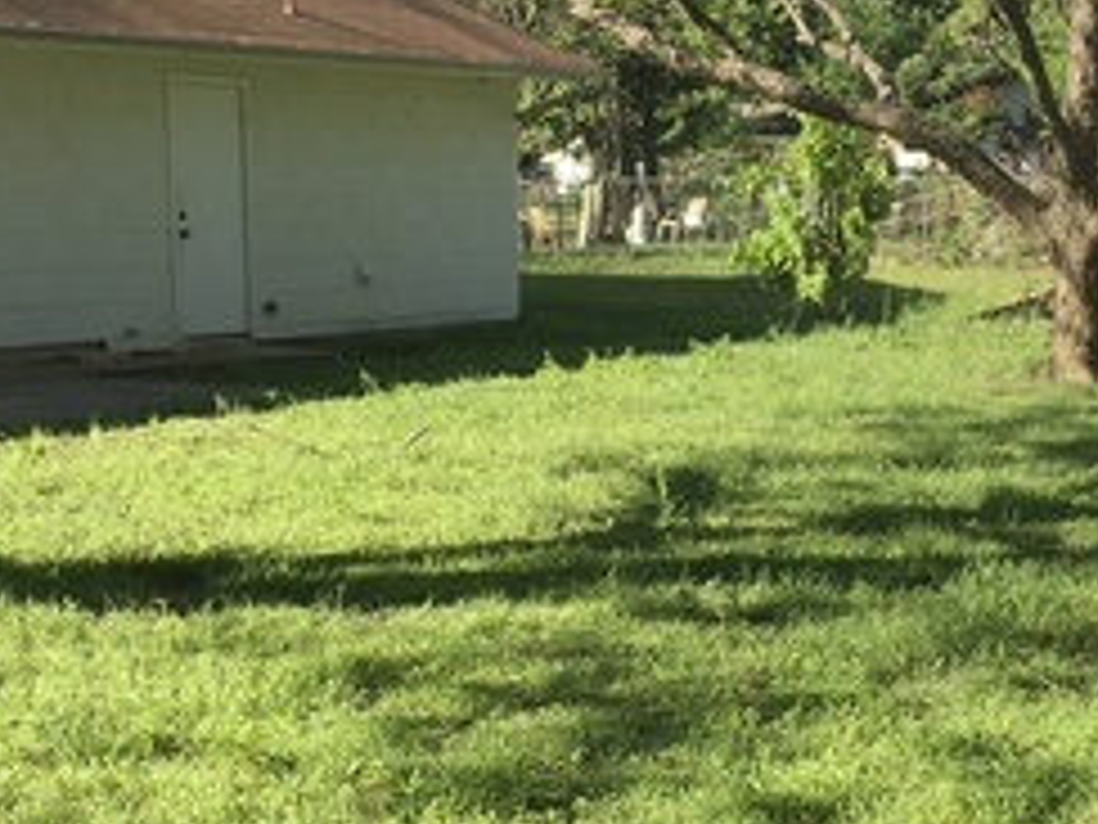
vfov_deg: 19.3
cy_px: 599
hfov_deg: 25.6
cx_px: 657
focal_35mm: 76
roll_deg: -0.9
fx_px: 2411
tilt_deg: -9.3
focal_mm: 4.15
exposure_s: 1/905
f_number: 2.2
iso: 25
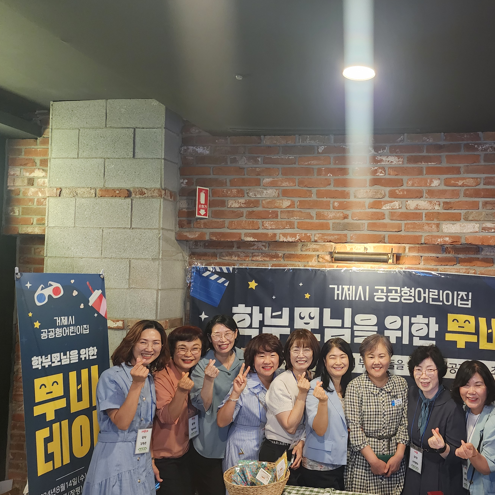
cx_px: 366
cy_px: 274
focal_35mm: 31
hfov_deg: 50.5
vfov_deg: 52.4
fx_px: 502
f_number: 1.8
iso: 640
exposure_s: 1/60
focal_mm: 6.4
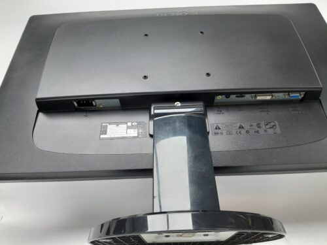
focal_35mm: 26
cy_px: 122
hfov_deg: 67.3
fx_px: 246
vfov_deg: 53.1
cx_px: 164
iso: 250
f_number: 1.8
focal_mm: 3.98
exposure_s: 1/50
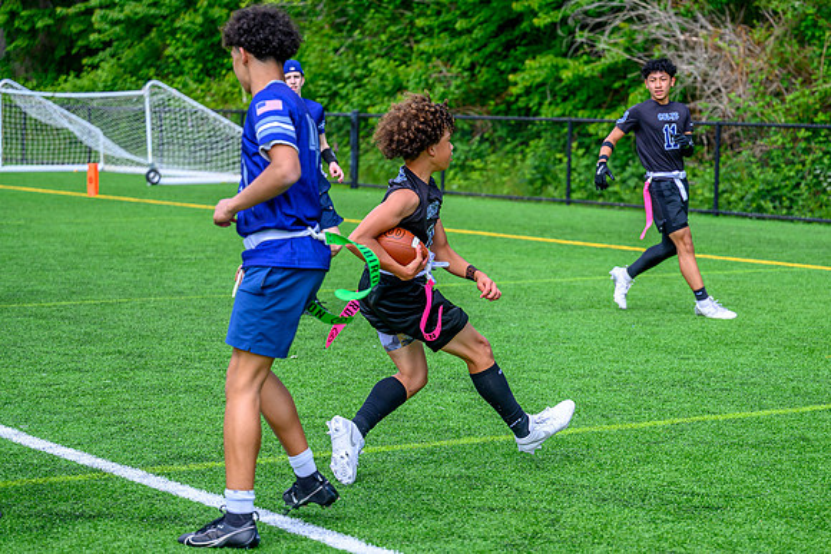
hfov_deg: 22.3
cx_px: 457
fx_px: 2109
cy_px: 329
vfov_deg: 15.0
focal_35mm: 91
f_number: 2.8
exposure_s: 1/2000
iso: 200
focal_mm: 71
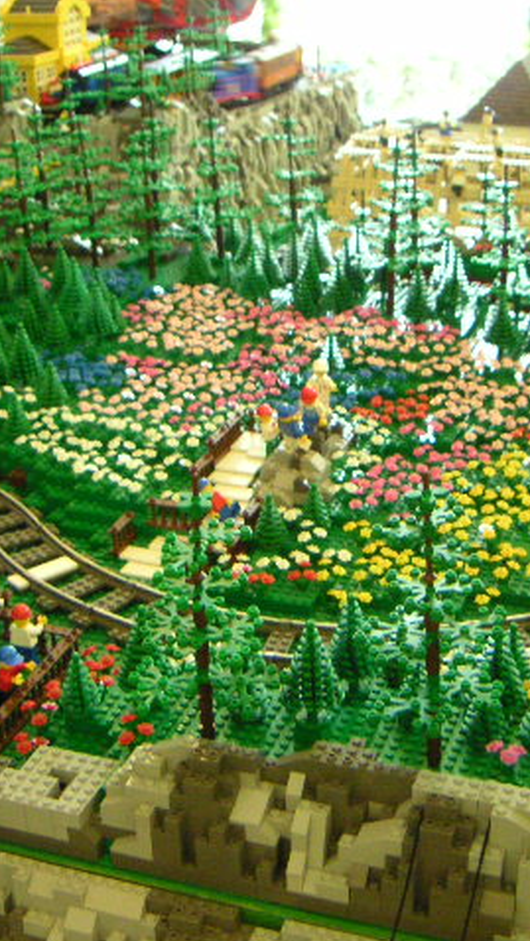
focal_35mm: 54
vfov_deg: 38.5
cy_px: 470
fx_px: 1349
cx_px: 311
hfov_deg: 22.2
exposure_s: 1/20
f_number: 2.8
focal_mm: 4.8
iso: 400
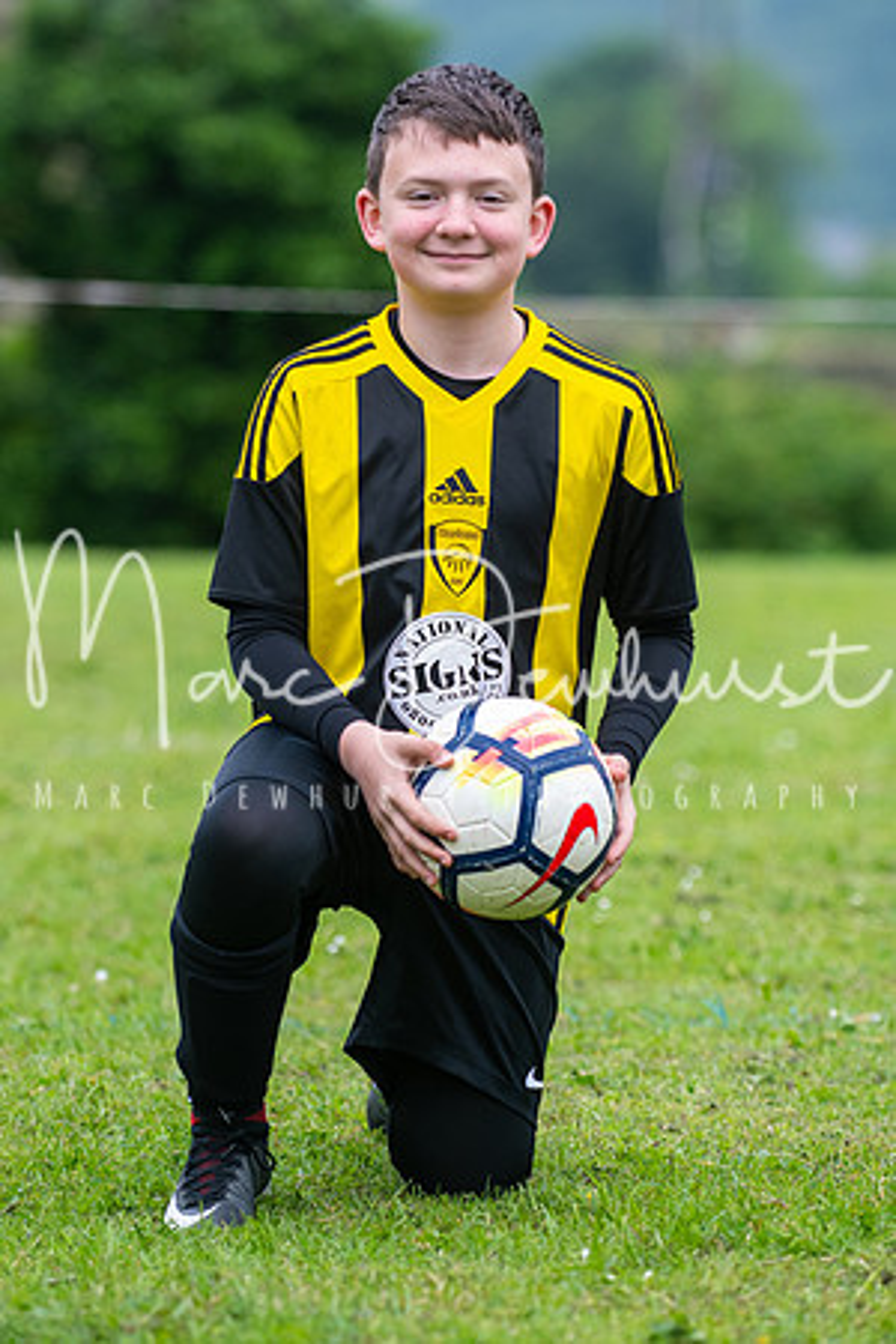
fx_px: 8399
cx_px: 448
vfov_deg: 9.1
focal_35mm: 225
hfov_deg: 6.1
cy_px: 672
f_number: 4.5
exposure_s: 1/800
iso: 640
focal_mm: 150
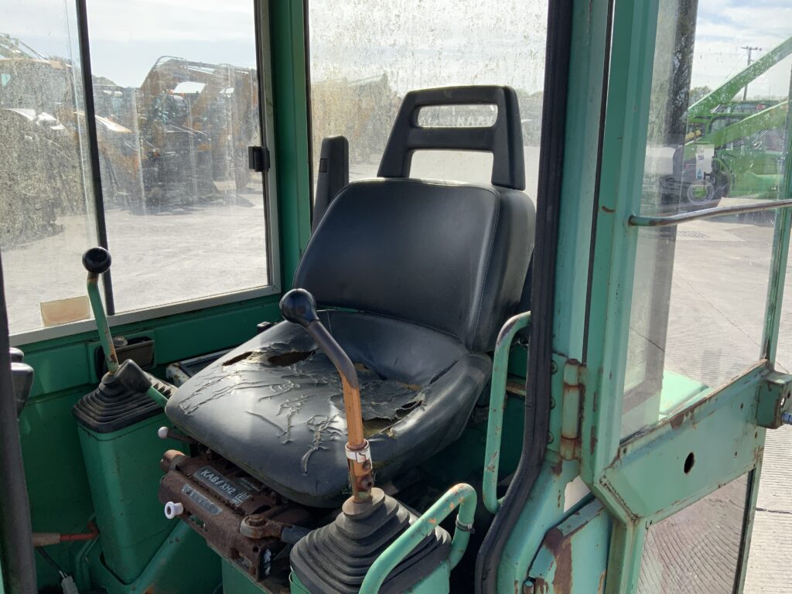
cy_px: 297
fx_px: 664
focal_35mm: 29
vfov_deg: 48.2
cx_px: 396
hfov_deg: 61.7
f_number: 1.8
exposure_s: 1/657
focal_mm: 3
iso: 16
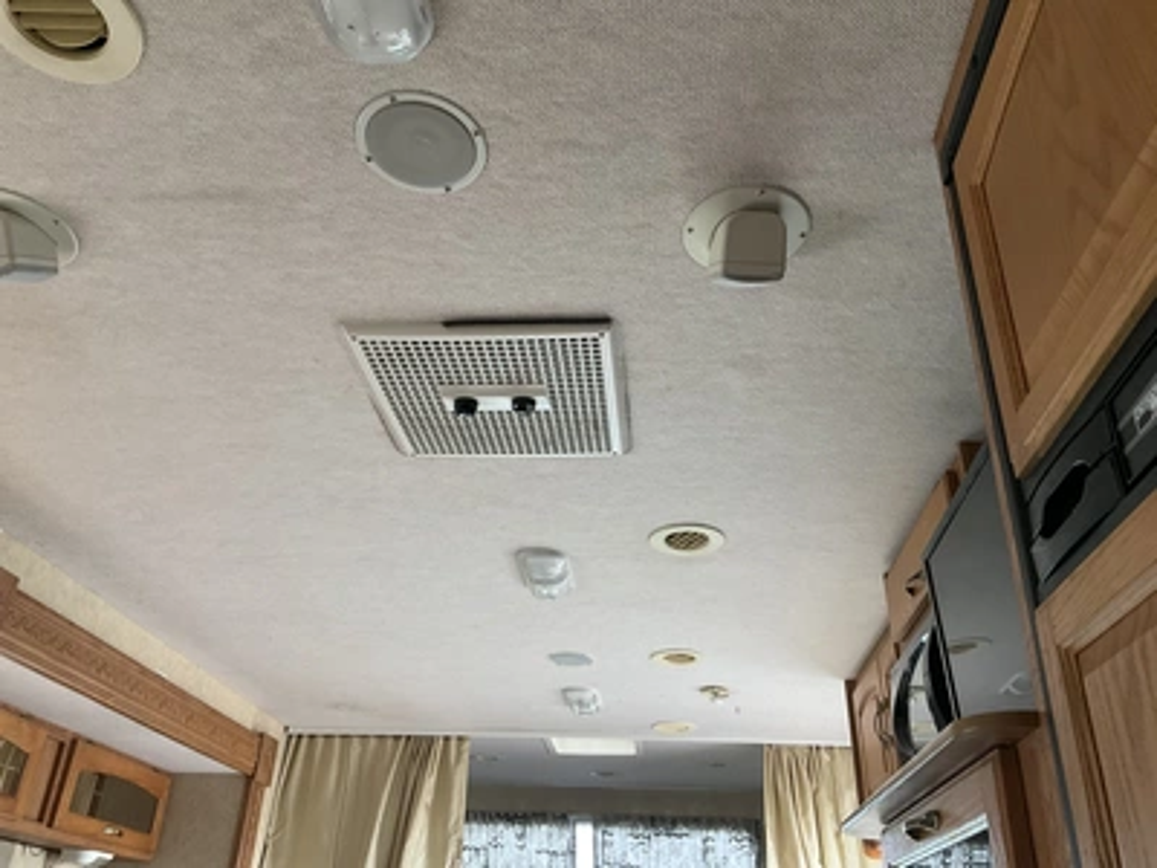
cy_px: 434
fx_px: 969
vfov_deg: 48.2
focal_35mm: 29
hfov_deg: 61.7
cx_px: 578
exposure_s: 1/62
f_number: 1.8
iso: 64
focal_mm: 3
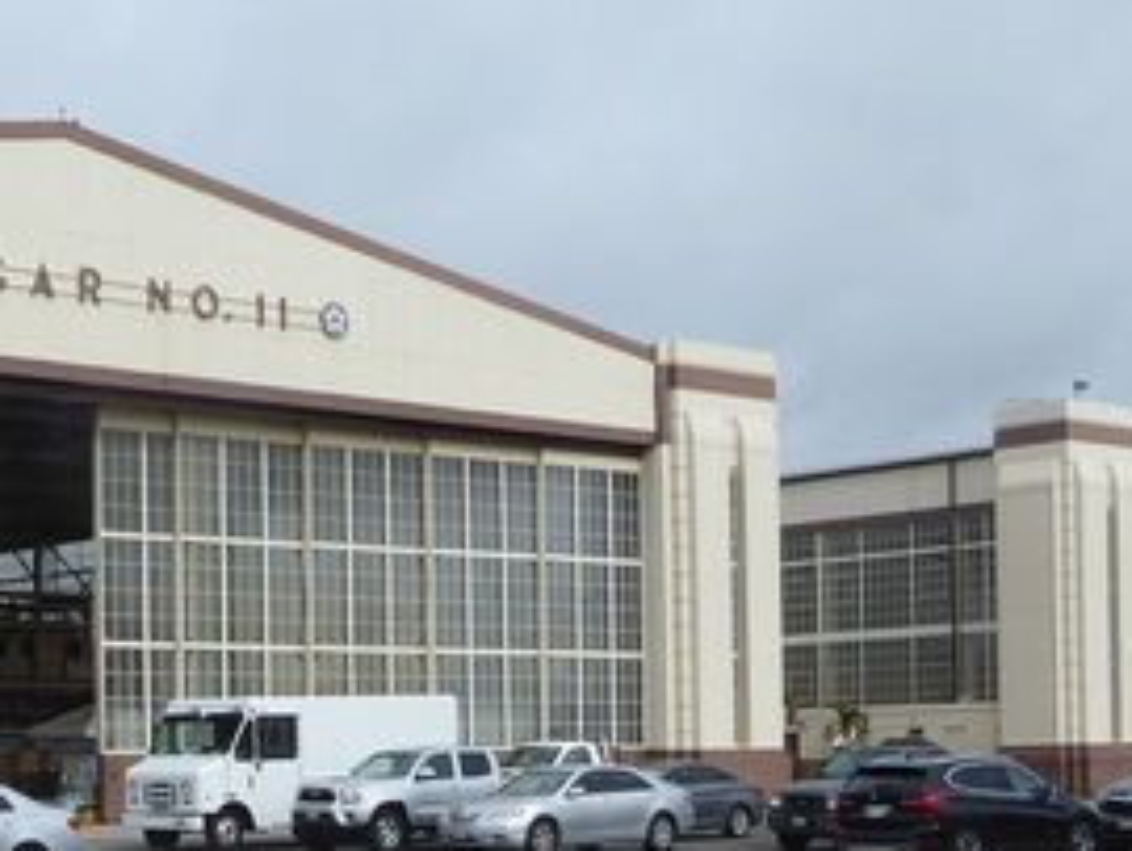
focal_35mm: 74
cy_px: 784
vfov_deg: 19.5
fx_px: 2422
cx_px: 335
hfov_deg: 26.1
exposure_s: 1/1000
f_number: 3.3
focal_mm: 4.3
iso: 80
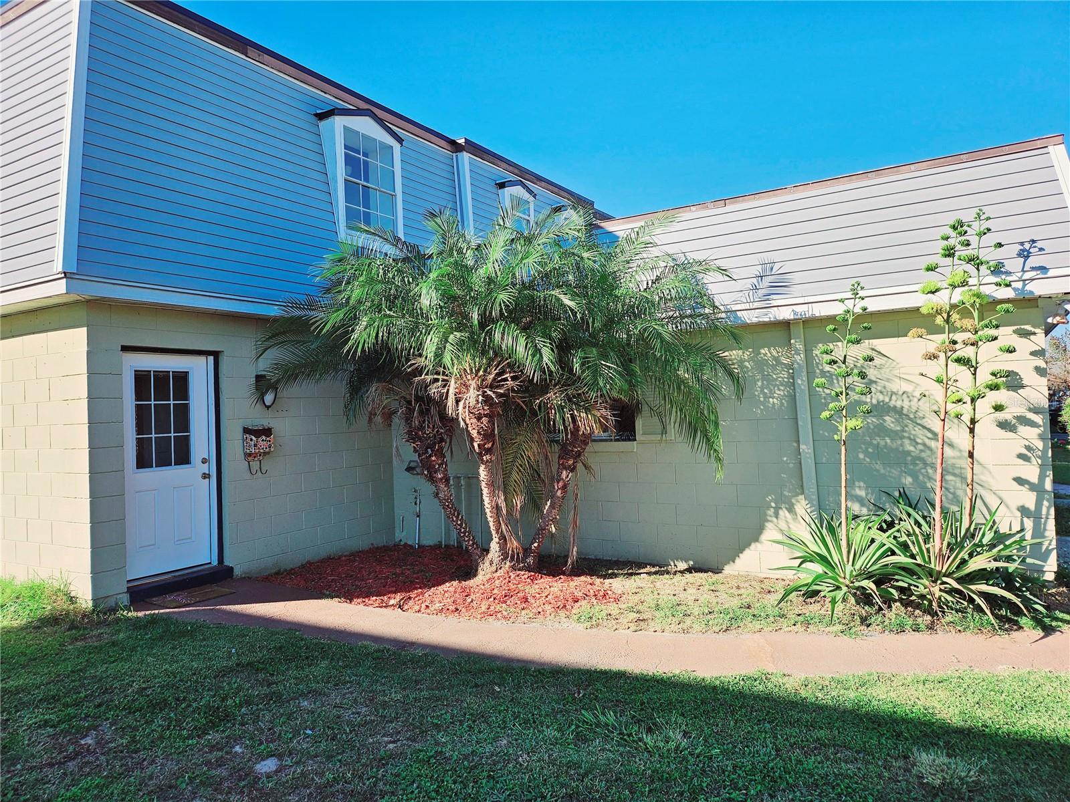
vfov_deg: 56.8
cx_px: 535
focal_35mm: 24
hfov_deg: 71.6
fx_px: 742
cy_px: 401
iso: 50
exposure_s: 1/2500
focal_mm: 5
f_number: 1.8
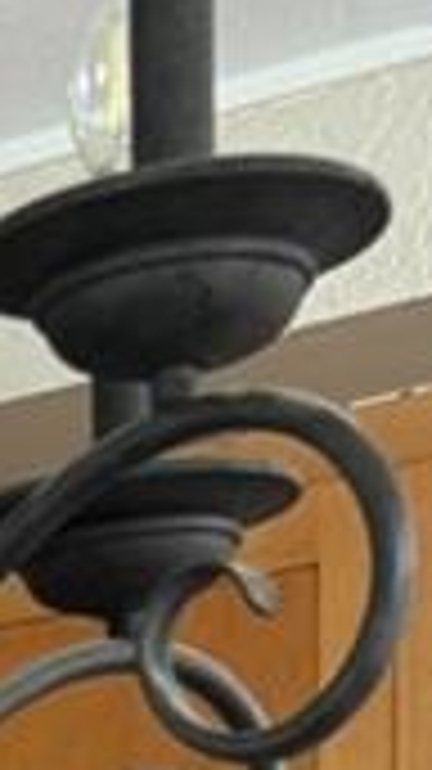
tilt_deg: -6.4
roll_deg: +1.2
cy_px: 1972
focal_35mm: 183
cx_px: -1148
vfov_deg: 10.0
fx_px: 3732
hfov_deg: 5.8
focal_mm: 6.76
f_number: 1.78
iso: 250
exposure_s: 1/60
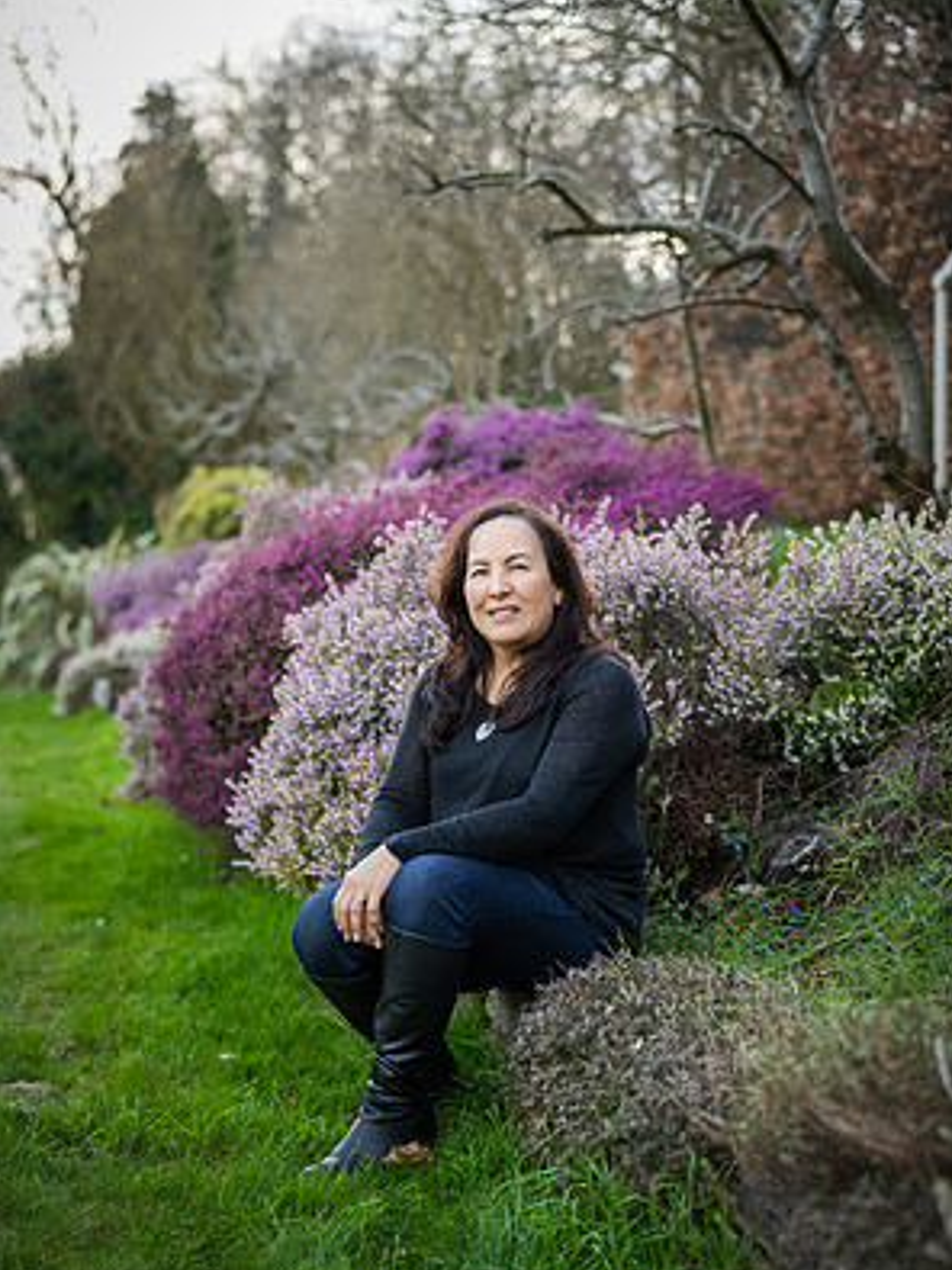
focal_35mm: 57
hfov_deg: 25.6
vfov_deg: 33.8
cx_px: 473
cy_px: 698
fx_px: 2091
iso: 280
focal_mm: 52
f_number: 2.2
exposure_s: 1/800
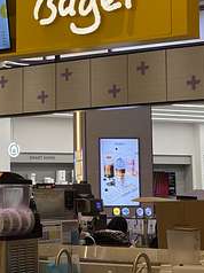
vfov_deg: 18.6
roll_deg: +1.7
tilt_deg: +7.6
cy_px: 73
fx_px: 827
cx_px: 60
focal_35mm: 105
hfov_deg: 14.0
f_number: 1.6
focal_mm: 5.96
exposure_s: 1/100
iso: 32
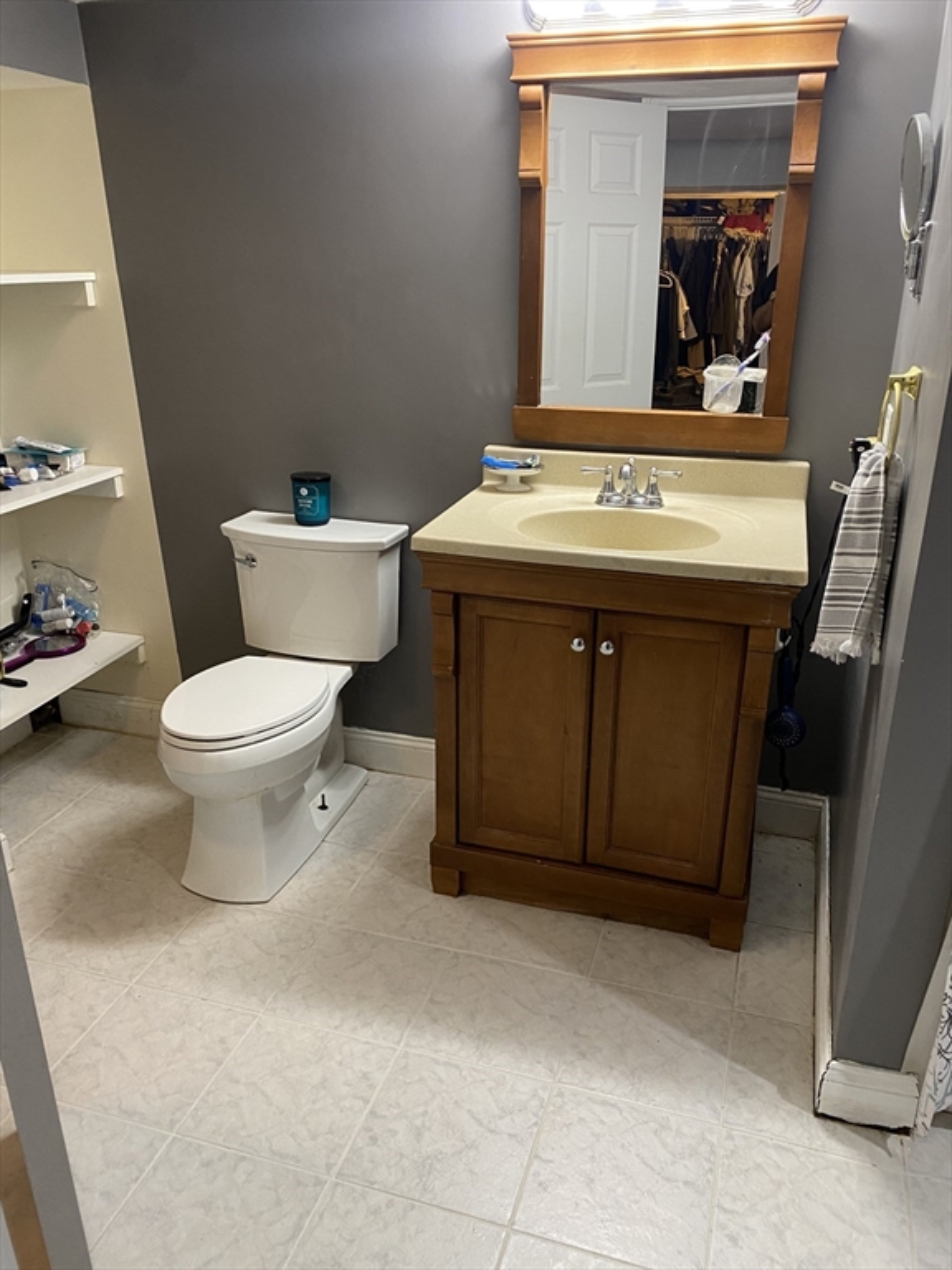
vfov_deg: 67.3
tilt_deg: -20.9
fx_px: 953
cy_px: 635
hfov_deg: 53.1
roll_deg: +0.1
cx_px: 476
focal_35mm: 26
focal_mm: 4.25
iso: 200
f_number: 1.8
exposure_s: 1/60
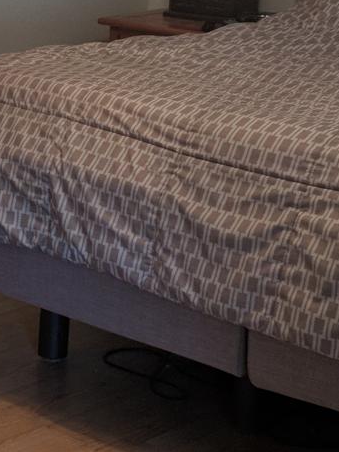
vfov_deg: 17.1
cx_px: -32
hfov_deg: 12.7
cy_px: 173
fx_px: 1502
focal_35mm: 115
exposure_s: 1/60
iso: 376
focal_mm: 4.67
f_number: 2
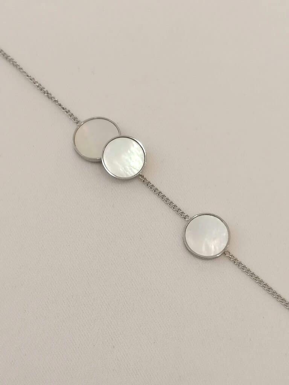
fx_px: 612
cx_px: 144
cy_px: 192
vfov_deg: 34.9
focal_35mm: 55
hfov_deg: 26.6
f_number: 1.8
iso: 64
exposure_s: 1/50
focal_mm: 4.75
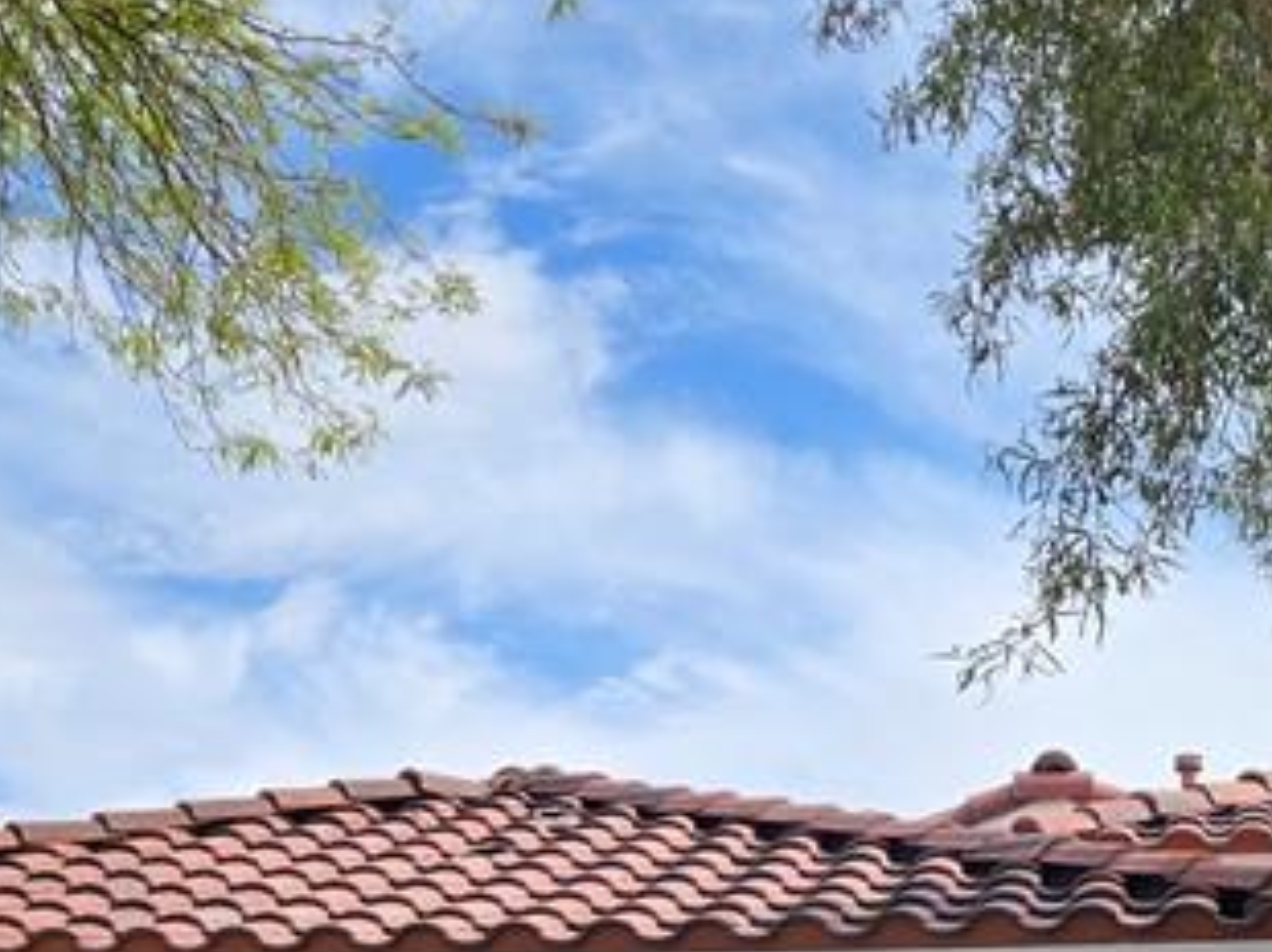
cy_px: 1071
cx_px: 952
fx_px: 2791
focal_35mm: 76
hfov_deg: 25.4
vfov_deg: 18.6
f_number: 1.8
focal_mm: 5.4
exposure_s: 1/2921
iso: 50
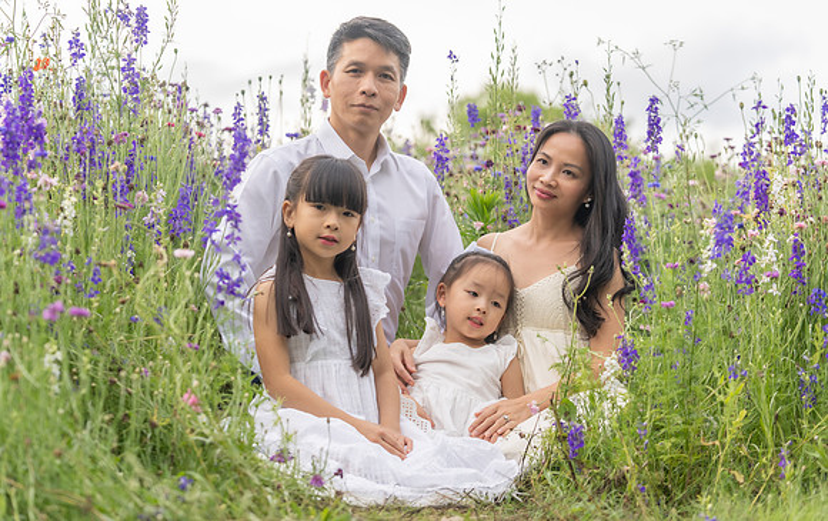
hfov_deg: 22.3
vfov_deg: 14.1
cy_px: 276
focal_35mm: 93
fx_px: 2105
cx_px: 414
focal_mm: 88
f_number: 3.5
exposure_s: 1/400
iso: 200
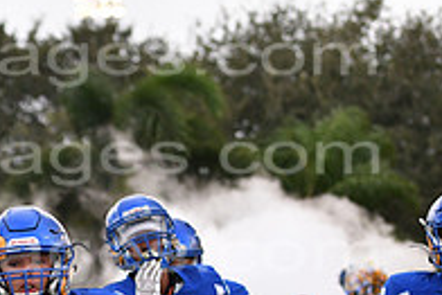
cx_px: -124
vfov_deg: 4.4
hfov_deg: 6.6
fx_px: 3821
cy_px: 404
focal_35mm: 311
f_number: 3.2
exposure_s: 1/1000
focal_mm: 70
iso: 800
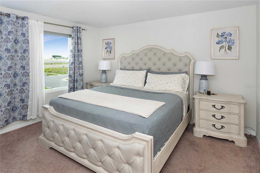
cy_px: 86
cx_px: 130
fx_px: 141
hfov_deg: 85.4
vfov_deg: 63.2
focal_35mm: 20
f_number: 10
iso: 400
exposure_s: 1/60
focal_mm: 13
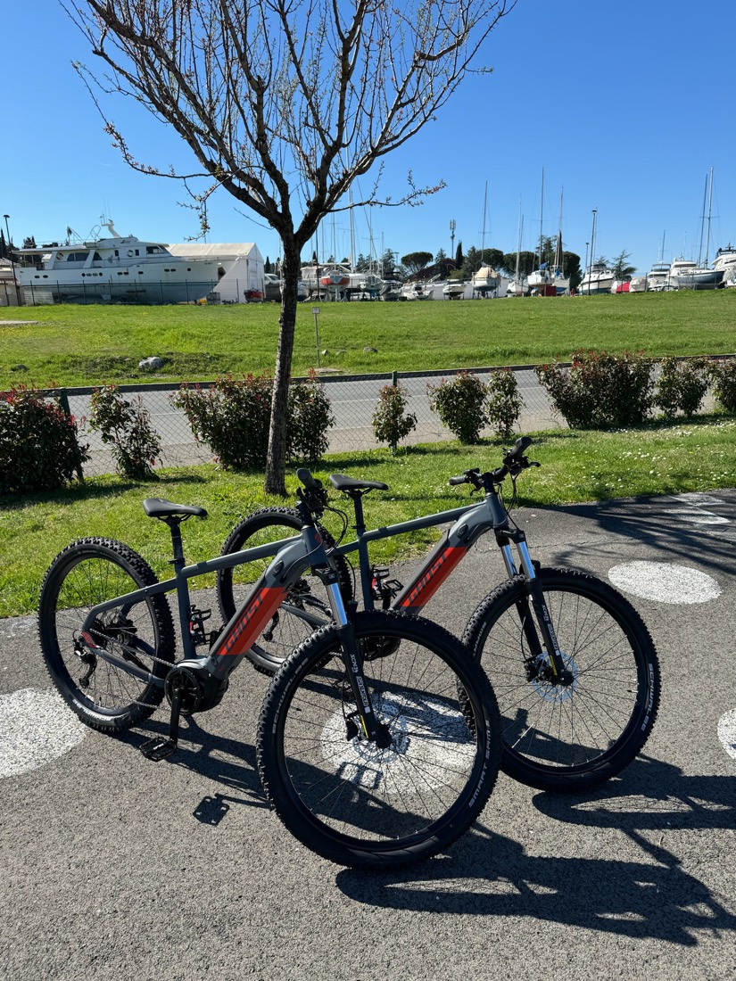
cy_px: 490
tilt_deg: -14.7
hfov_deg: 56.8
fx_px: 680
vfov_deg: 71.6
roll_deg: +0.6
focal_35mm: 24
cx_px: 368
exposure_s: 1/3597
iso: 80
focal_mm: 6.86
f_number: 1.78
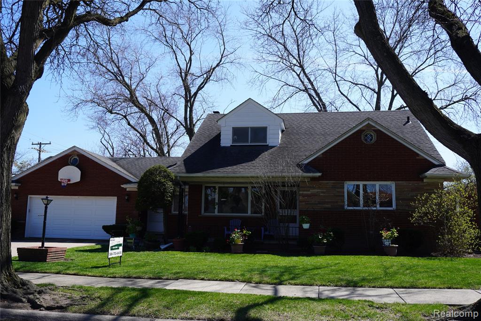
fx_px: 421
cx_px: 240
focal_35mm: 32
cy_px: 160
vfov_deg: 41.7
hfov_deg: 59.5
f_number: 5
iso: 100
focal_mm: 21
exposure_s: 1/500
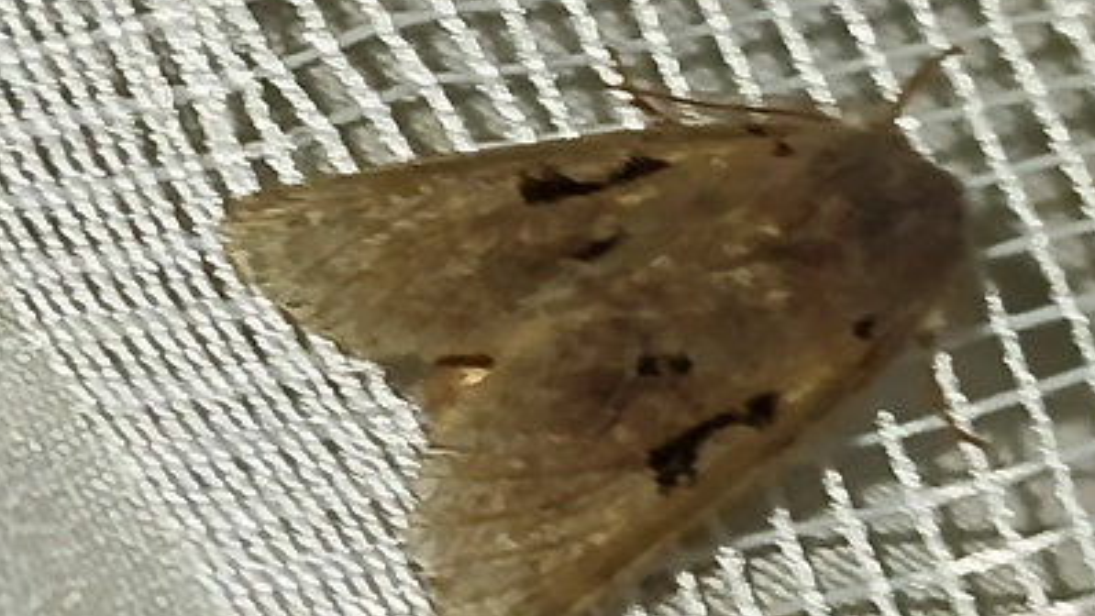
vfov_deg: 6.4
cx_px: 380
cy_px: 311
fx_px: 5488
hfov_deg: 11.4
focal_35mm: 189
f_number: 1.7
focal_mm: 5.31
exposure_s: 1/50
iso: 100
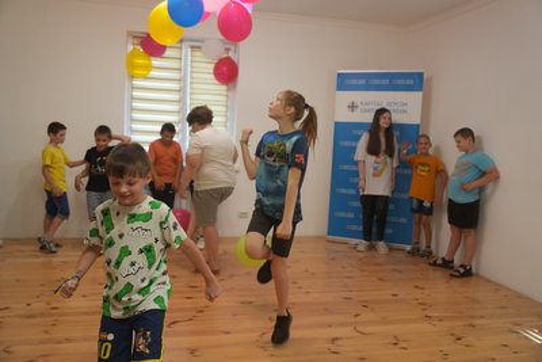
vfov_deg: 42.4
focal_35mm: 31
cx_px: 271
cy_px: 181
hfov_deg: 60.3
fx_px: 467
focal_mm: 31
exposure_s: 1/160
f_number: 4
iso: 800
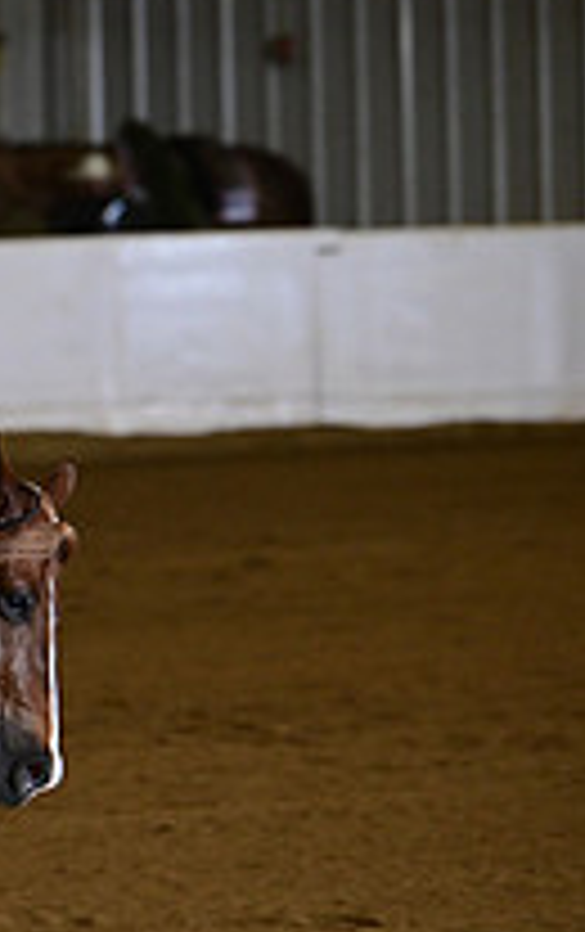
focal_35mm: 570
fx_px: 14490
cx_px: -716
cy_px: 552
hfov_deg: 2.3
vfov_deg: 3.7
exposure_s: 1/200
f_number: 4.5
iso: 2000
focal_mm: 200
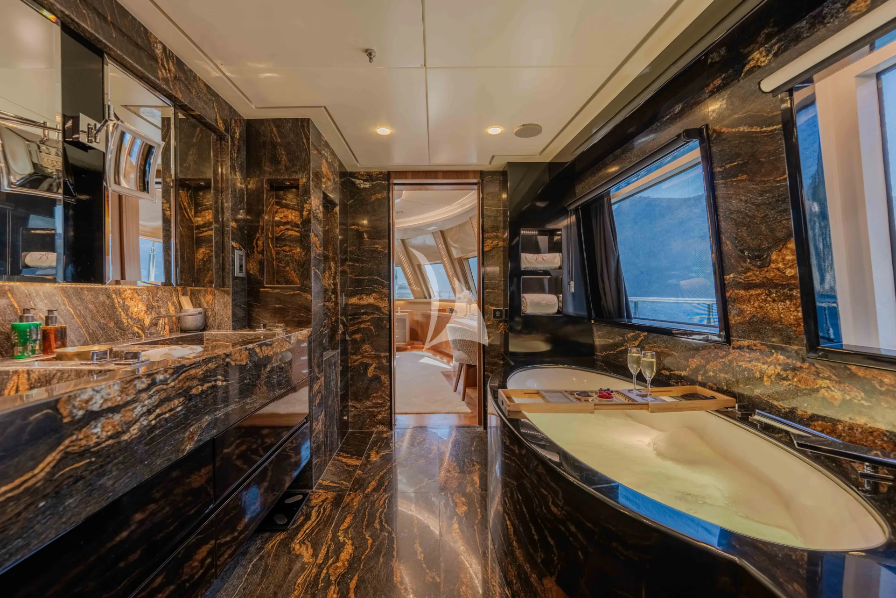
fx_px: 348
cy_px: 299
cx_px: 448
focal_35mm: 14
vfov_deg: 81.2
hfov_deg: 104.3
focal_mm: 14
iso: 800
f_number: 3.5
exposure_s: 1/1000
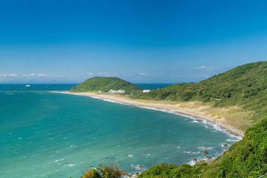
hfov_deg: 54.5
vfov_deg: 37.8
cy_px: 89
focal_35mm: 35
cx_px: 134
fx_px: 259
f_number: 8
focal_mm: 35
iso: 250
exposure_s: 1/800
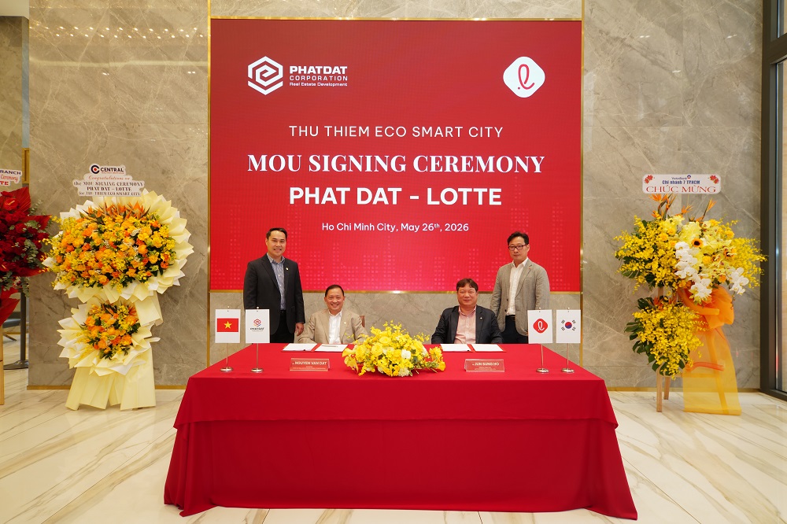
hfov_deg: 81.2
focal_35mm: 21
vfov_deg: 59.5
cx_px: 394
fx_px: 459
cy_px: 262
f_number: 4
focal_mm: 21
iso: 800
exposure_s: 1/100
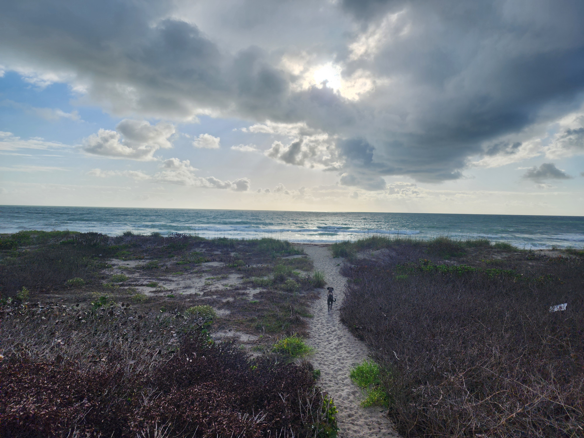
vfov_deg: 58.9
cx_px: 292
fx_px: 388
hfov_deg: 73.9
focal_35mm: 23
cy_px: 219
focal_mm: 6.4
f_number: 1.8
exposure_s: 1/1941
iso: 12
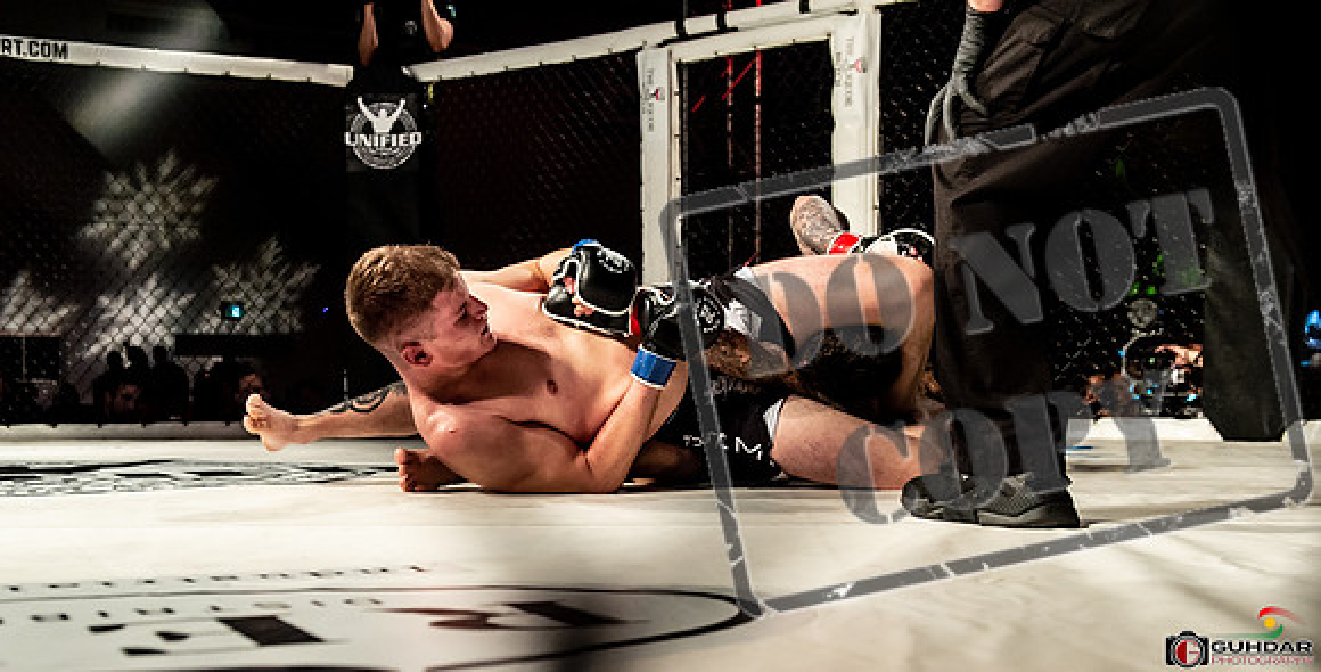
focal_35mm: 43
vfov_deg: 25.4
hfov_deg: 48.0
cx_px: 605
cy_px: 477
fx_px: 1481
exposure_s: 1/500
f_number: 4.5
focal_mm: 36
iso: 1600
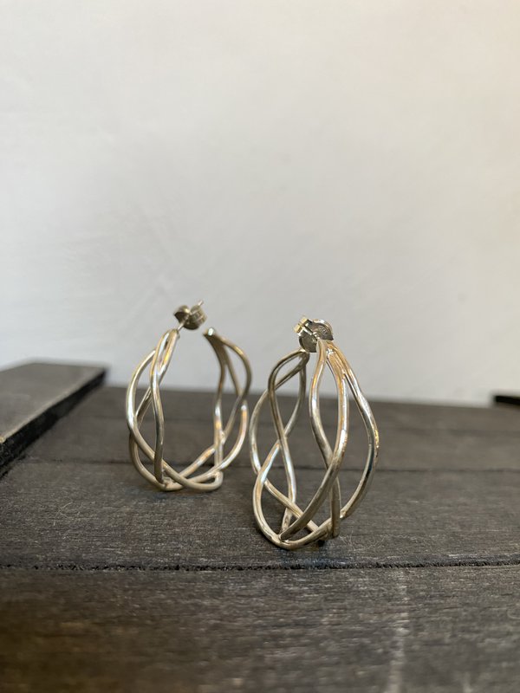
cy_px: 346
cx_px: 260
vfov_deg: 69.4
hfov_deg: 54.9
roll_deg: -4.3
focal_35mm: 25
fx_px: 501
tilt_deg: +1.6
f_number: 1.8
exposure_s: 1/50
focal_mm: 4.25
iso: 200
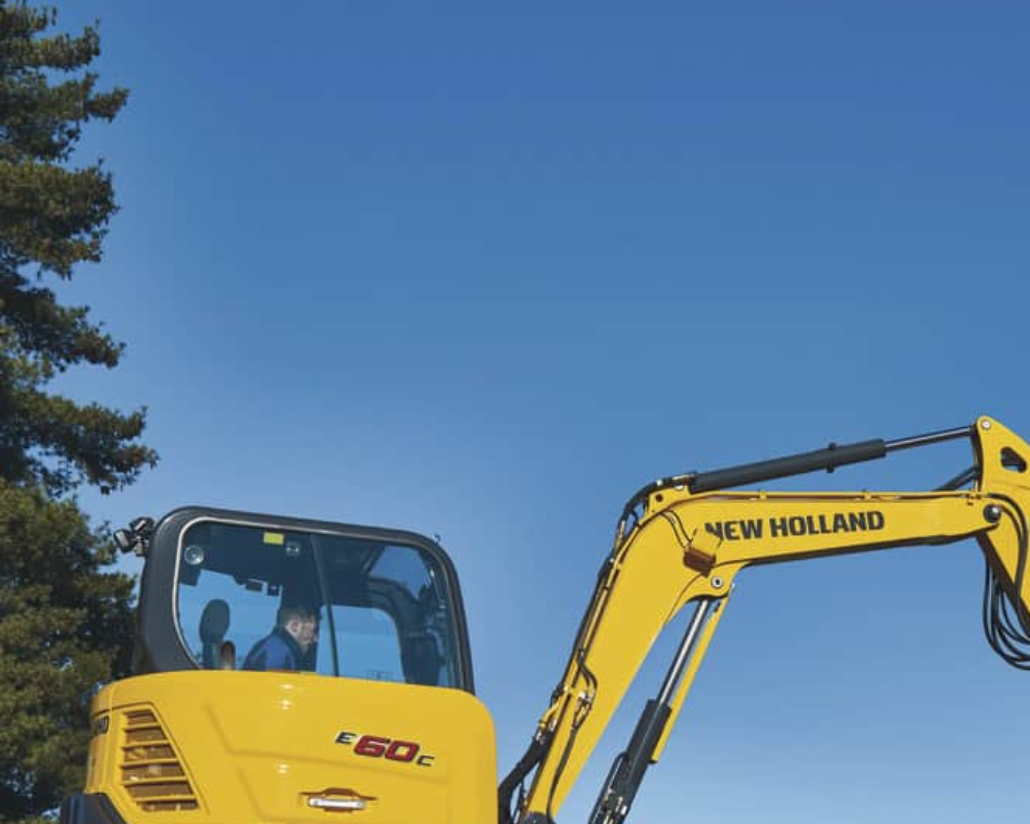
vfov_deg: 20.0
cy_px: 639
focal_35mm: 76
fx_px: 2316
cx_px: 819
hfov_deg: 24.7
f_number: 8
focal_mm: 42
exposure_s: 1/640
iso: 125
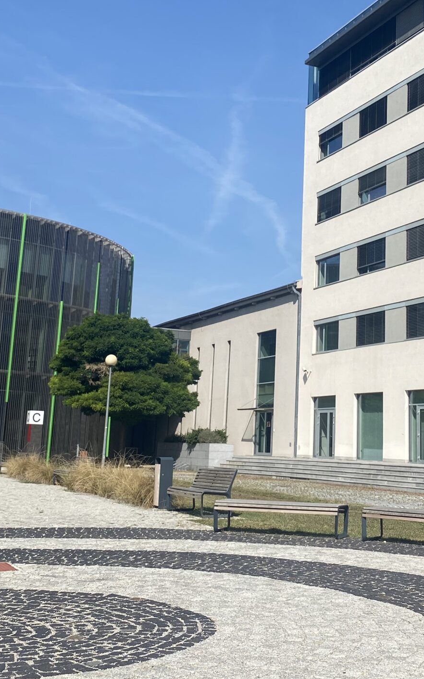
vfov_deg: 40.0
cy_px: 254
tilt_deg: +12.7
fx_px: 924
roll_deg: -1.7
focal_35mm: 50
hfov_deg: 25.6
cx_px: 296
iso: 32
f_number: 1.8
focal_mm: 4.25
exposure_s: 1/4115
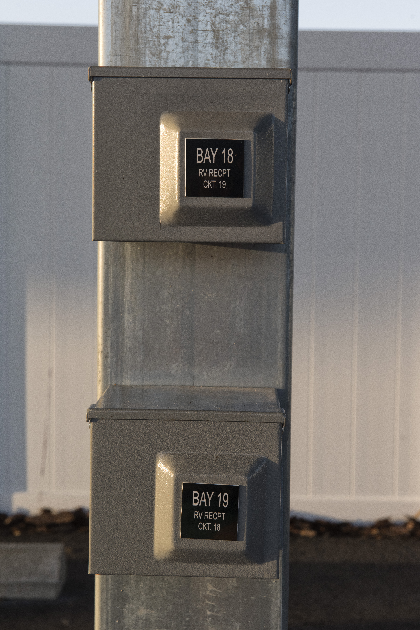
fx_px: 1224
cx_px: 210
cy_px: 315
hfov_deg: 19.5
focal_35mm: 70
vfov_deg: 28.8
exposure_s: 1/160
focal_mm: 70
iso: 500
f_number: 9
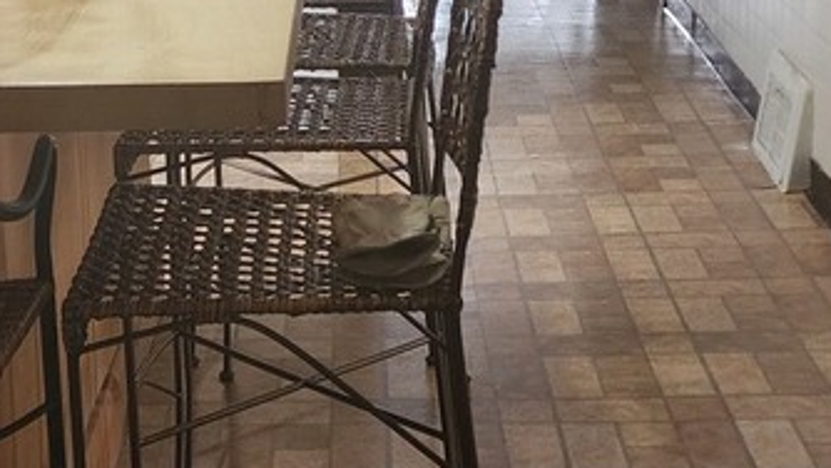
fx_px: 1785
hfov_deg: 26.1
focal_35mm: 81
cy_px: 159
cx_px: 276
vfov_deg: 14.9
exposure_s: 1/120
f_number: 1.8
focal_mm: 6.4
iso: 640
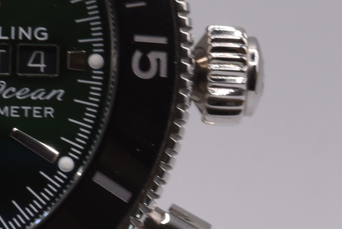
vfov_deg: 3.5
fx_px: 3782
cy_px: 11
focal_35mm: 398
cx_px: -206
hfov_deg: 5.1
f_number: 18
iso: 640
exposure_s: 1/60
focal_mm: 60
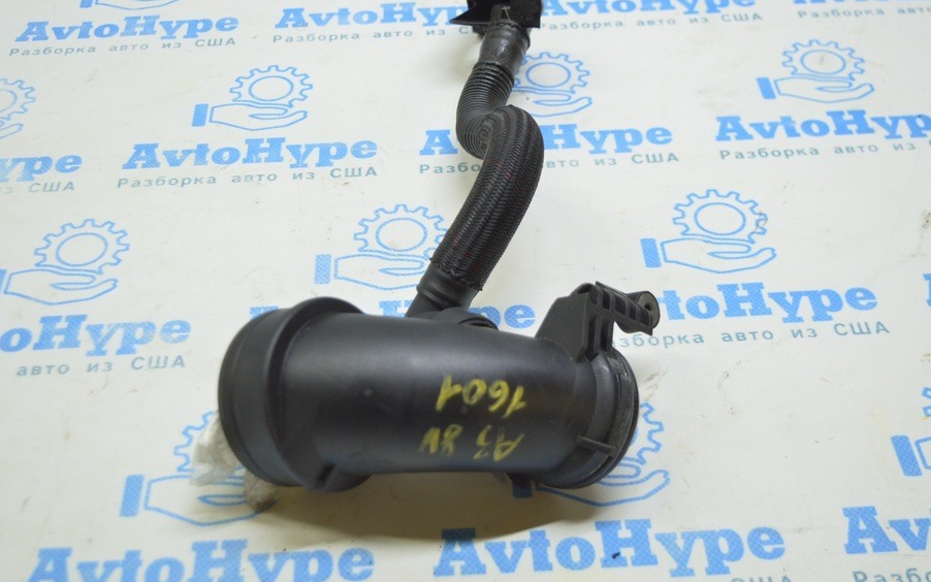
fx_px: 1320
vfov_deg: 24.9
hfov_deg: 38.8
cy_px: 254
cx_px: 432
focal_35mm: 52
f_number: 4.2
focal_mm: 30
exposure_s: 1/40
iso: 400
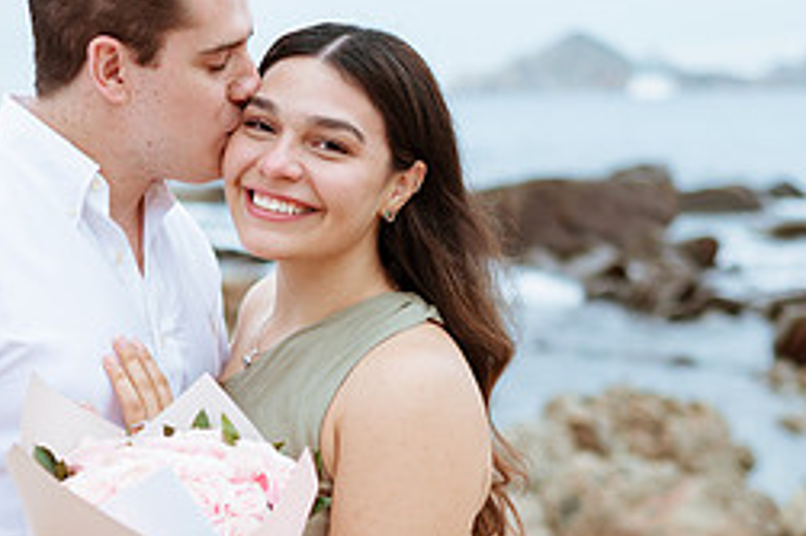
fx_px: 1812
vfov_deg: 16.8
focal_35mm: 81
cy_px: 348
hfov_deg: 25.0
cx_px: 302
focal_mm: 35
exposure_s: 1/320
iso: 100
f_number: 1.8
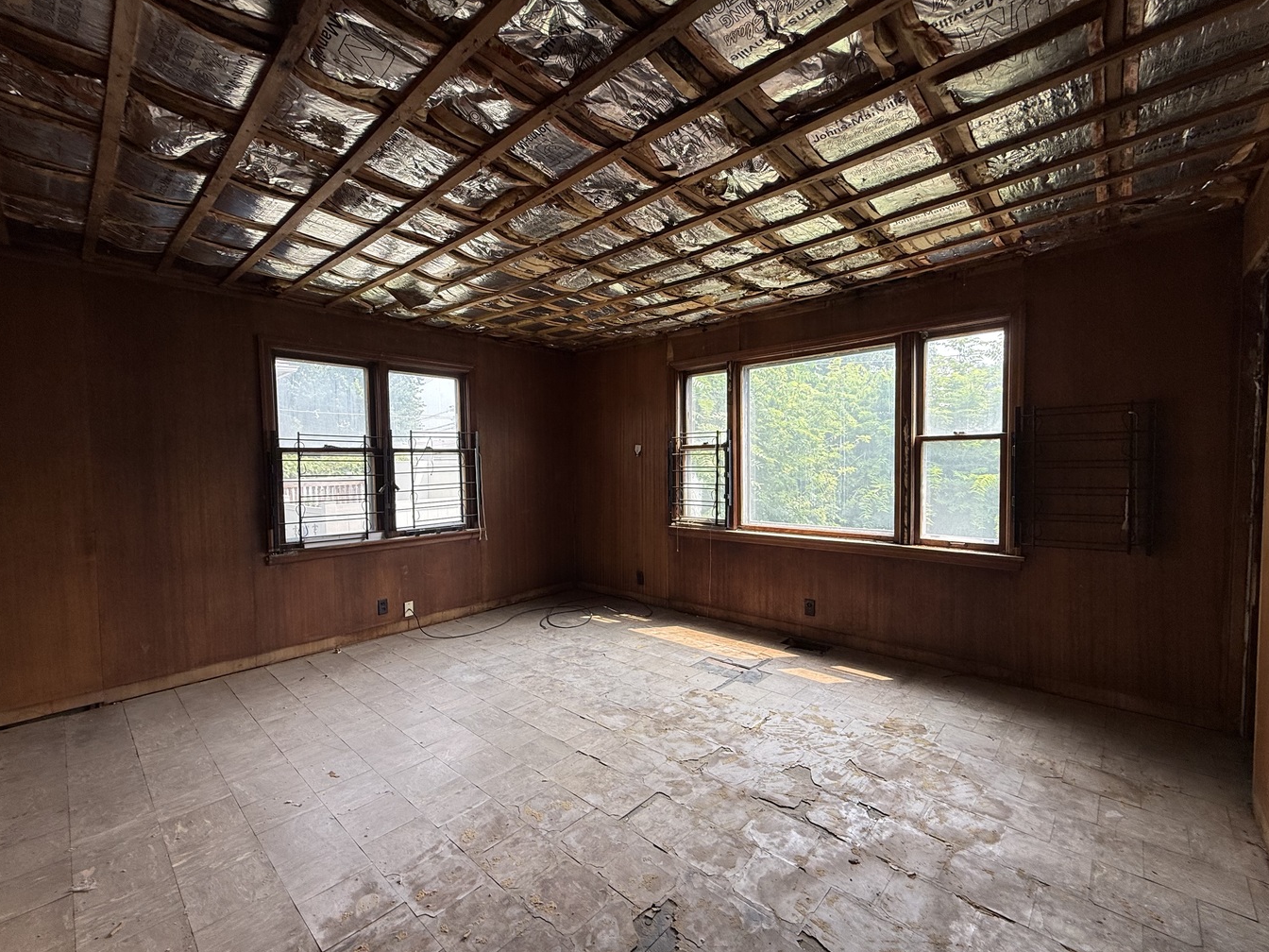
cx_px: 622
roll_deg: +0.6
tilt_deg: -2.1
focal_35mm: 15
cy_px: 484
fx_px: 550
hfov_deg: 98.2
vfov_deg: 81.7
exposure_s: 1/167
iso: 50
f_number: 2.2
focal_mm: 2.22
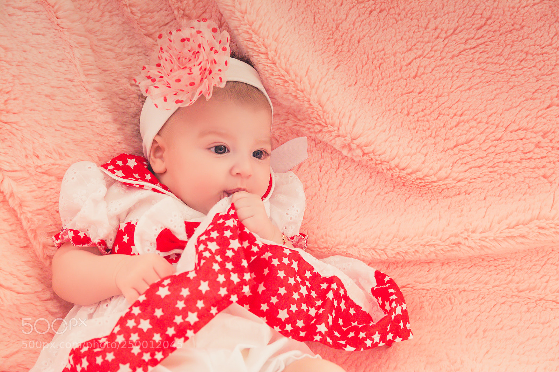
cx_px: 280
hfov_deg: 27.0
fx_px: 1164
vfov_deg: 18.2
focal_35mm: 75
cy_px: 186
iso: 640
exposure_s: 1/100
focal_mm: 50
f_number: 4
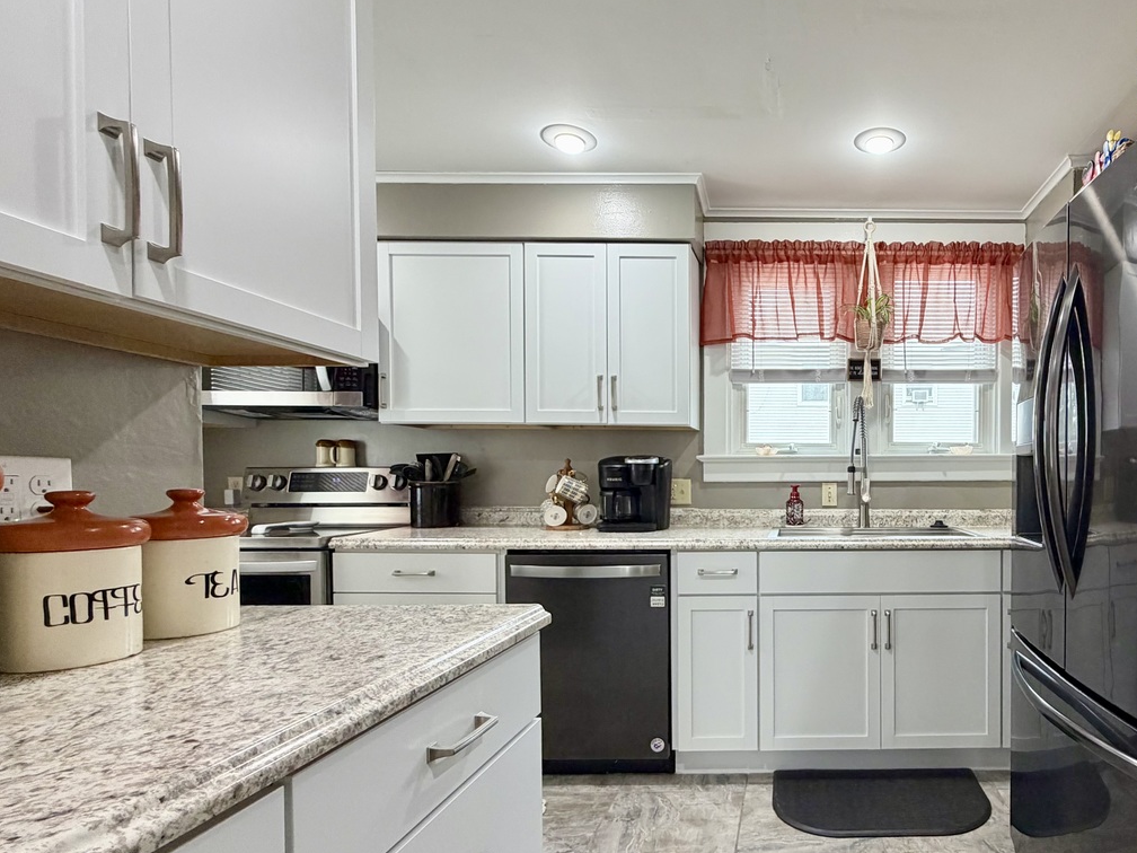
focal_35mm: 20
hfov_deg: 77.4
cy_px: 491
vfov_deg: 65.6
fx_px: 657
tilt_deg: -1.6
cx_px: 811
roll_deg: +0.3
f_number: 2.2
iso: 200
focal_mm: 2.22
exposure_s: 1/60
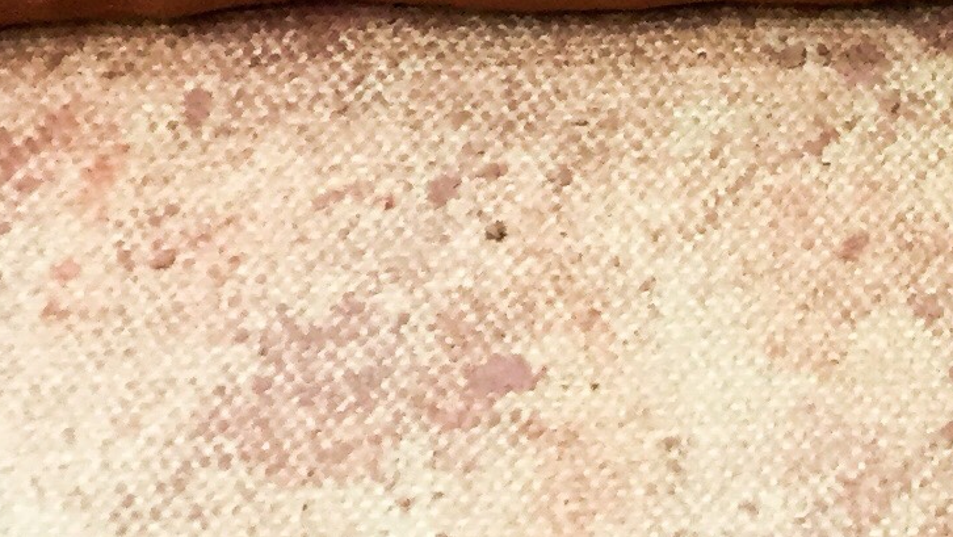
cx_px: 1634
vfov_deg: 8.1
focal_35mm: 142
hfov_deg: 13.7
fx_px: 3590
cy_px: -559
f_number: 2.2
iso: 50
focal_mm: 4.15
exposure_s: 1/30
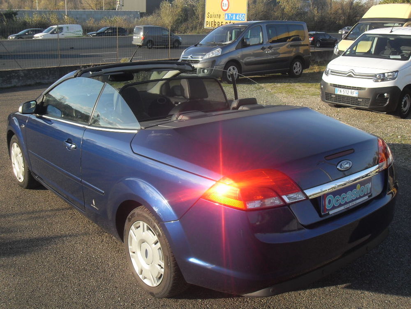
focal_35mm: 37
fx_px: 439
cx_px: 206
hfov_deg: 50.1
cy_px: 154
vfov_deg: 38.7
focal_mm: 6.3
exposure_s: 1/250
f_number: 2.8
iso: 80
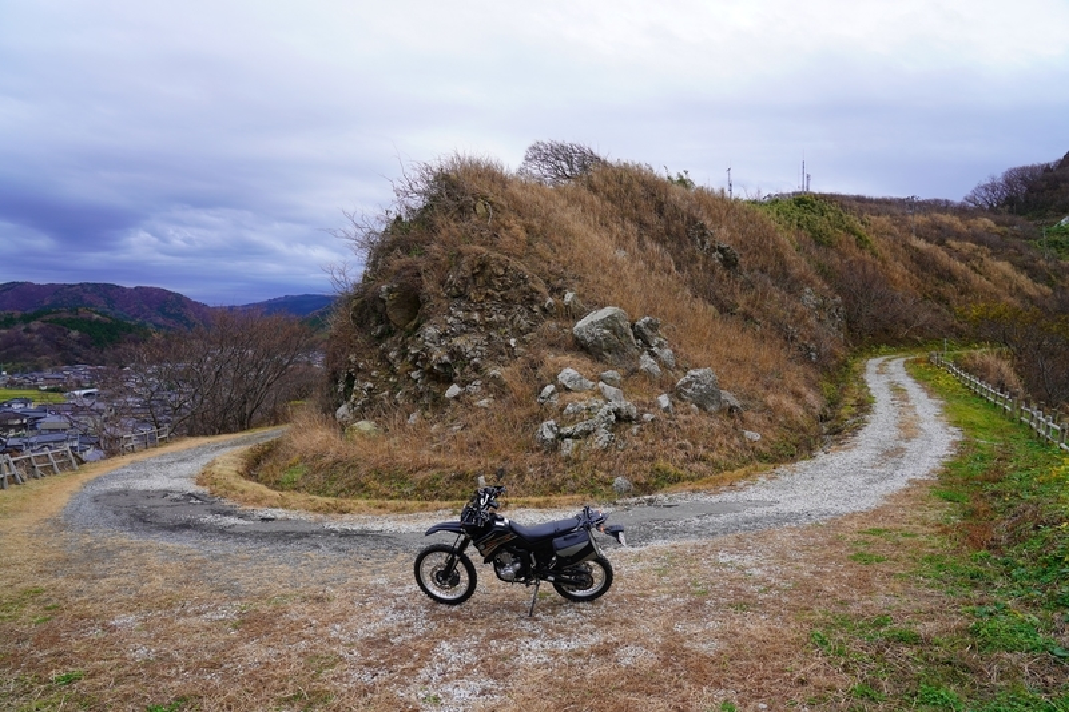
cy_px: 356
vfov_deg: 53.1
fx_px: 712
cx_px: 534
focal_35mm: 24
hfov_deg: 73.8
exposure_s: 1/80
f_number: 6.3
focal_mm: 24
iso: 100
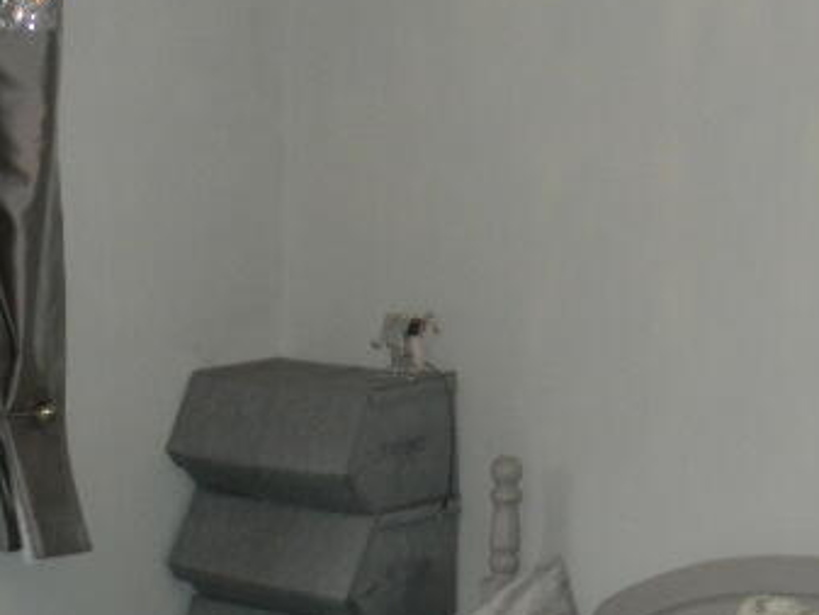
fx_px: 1799
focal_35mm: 76
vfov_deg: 19.3
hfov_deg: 25.2
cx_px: 153
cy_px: 455
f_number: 3.1
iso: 200
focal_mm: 4.5
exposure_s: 1/30
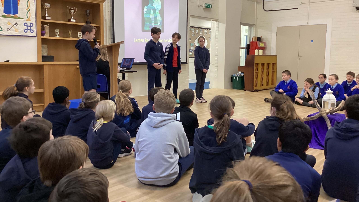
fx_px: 324
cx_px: 180
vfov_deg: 34.6
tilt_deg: -7.4
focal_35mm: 34
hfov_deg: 58.0
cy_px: 86
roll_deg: -2.4
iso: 320
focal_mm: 3.3
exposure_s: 1/50
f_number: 2.4
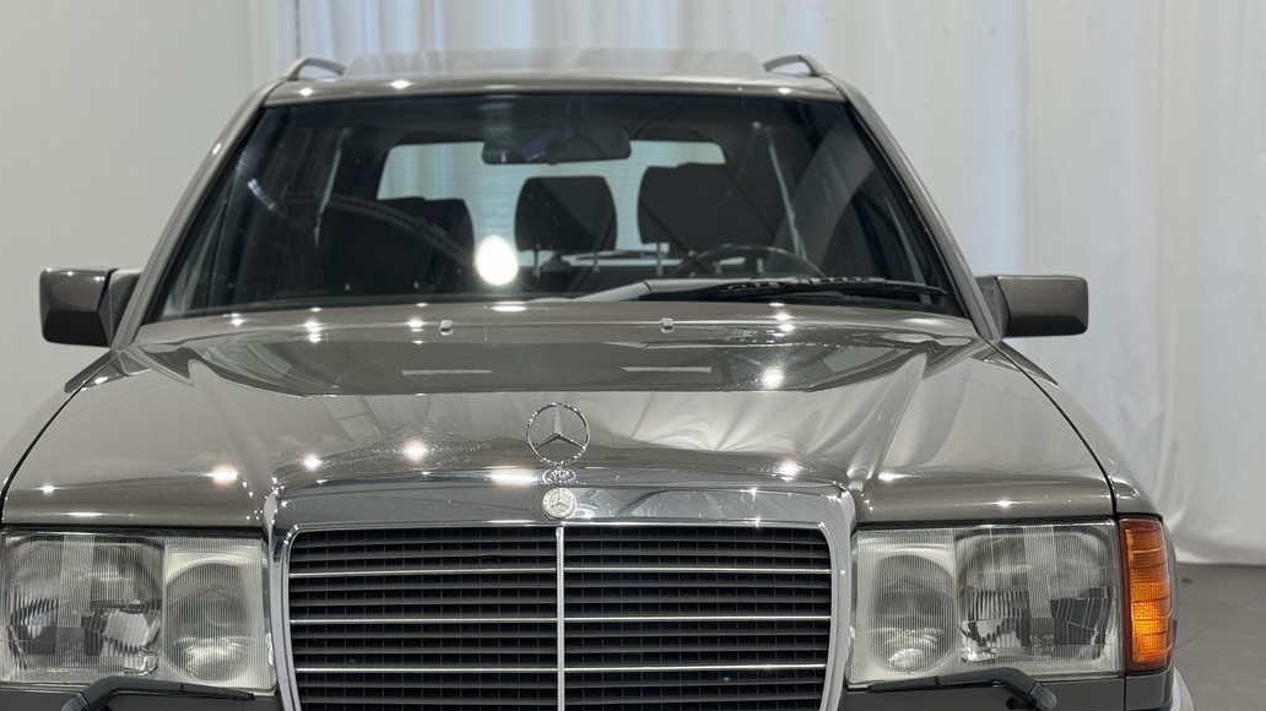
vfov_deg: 16.4
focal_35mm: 73
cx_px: 580
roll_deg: +1.0
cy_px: 534
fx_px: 2450
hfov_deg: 29.0
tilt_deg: -8.8
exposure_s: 1/124
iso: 50
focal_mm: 6.76
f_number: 1.78
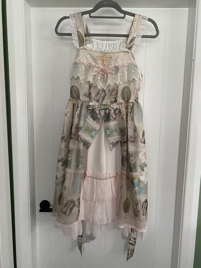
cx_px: 100
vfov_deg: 67.3
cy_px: 134
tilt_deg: -7.4
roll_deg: -0.4
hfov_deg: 53.1
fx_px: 201
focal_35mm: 26
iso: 500
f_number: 1.8
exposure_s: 1/60
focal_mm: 4.25
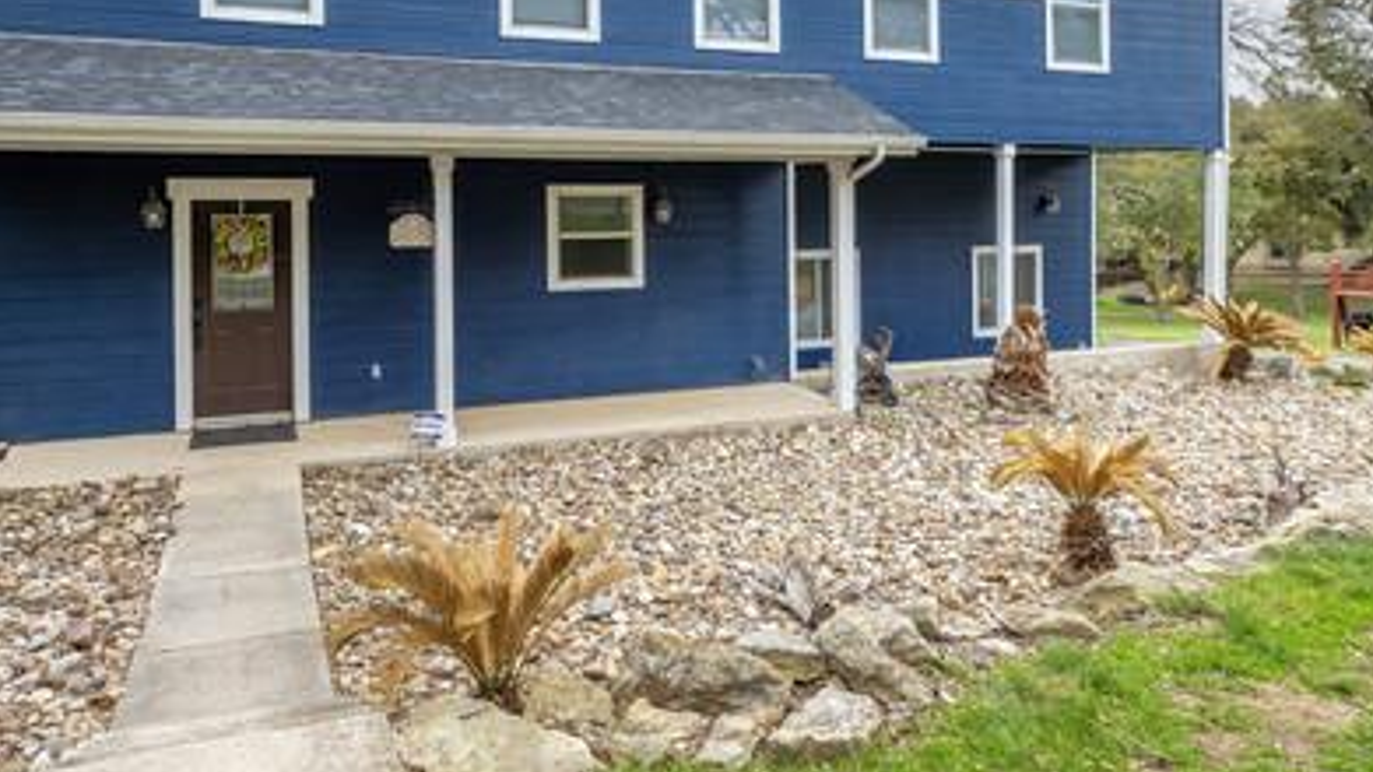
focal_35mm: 24
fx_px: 874
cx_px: 667
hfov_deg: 76.3
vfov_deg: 46.2
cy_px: 205
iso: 320
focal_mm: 14
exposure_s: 1/200
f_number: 6.3
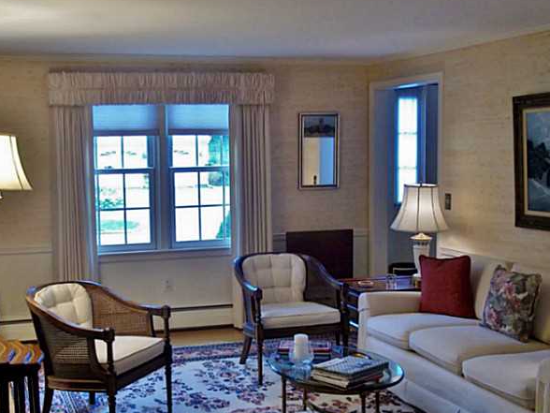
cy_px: 222
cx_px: 206
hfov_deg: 38.7
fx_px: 779
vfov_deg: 29.7
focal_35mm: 49
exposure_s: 1/30
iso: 129
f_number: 3.1
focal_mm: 6.5
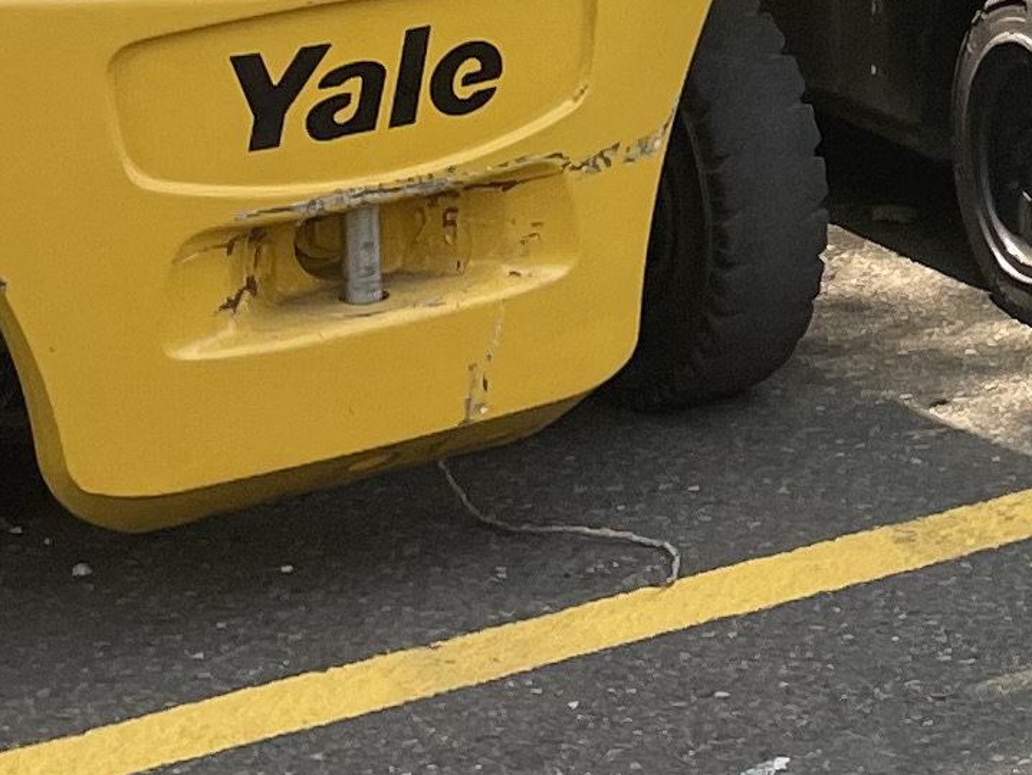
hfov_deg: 12.0
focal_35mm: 146
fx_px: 4354
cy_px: -436
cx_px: 2093
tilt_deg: -6.6
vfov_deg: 9.8
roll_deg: +0.6
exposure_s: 1/500
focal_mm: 4.2
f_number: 1.6
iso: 32
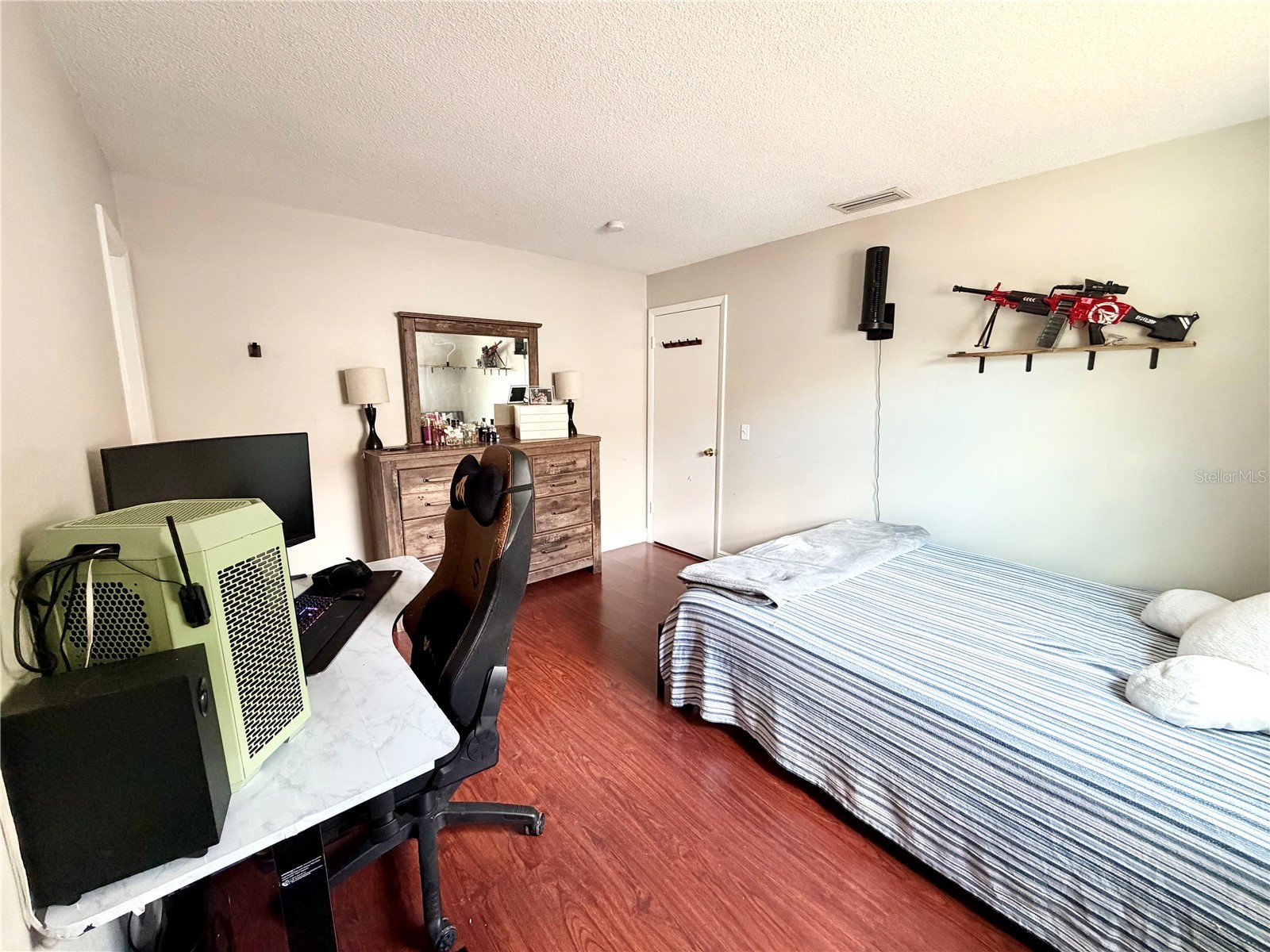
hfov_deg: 102.1
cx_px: 635
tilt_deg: -9.1
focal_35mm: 14
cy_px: 476
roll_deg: -0.6
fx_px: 514
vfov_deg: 85.7
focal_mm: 2.22
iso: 320
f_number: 2.2
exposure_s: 1/64
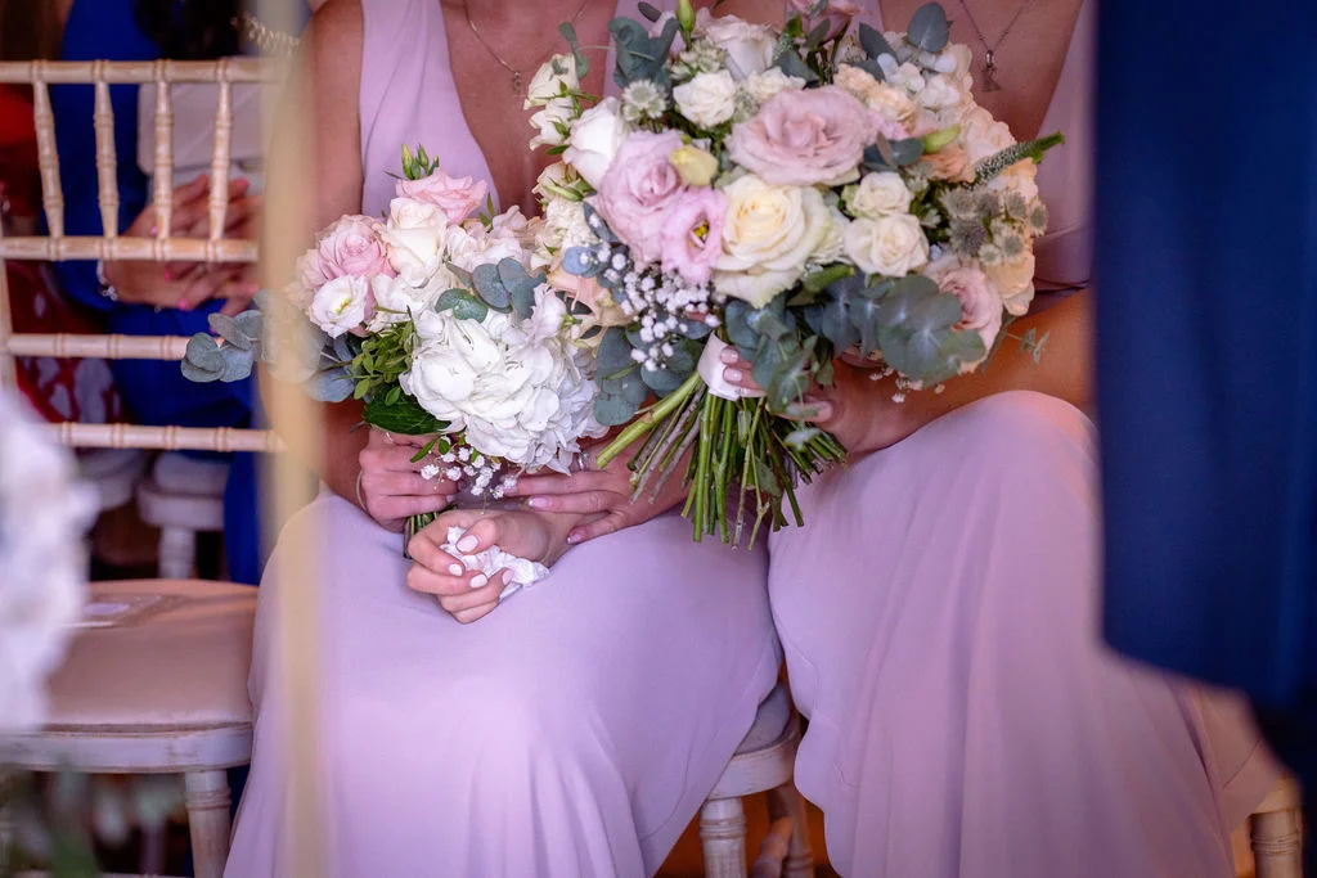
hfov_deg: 18.3
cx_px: 658
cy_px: 439
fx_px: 4098
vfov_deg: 12.2
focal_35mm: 112
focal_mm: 75
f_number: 2.8
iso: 1250
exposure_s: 1/200
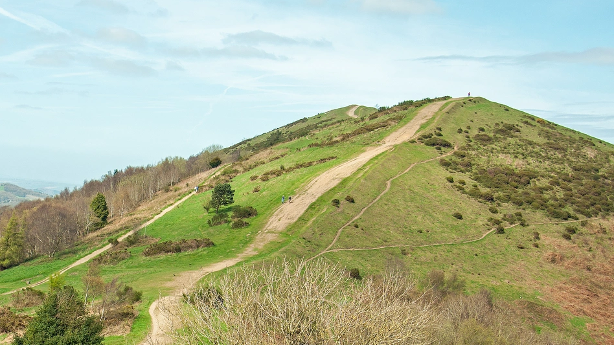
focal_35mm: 70
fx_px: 1140
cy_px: 297
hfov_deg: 29.5
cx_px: 130
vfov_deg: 17.0
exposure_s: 1/640
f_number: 6.3
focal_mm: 26
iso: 200
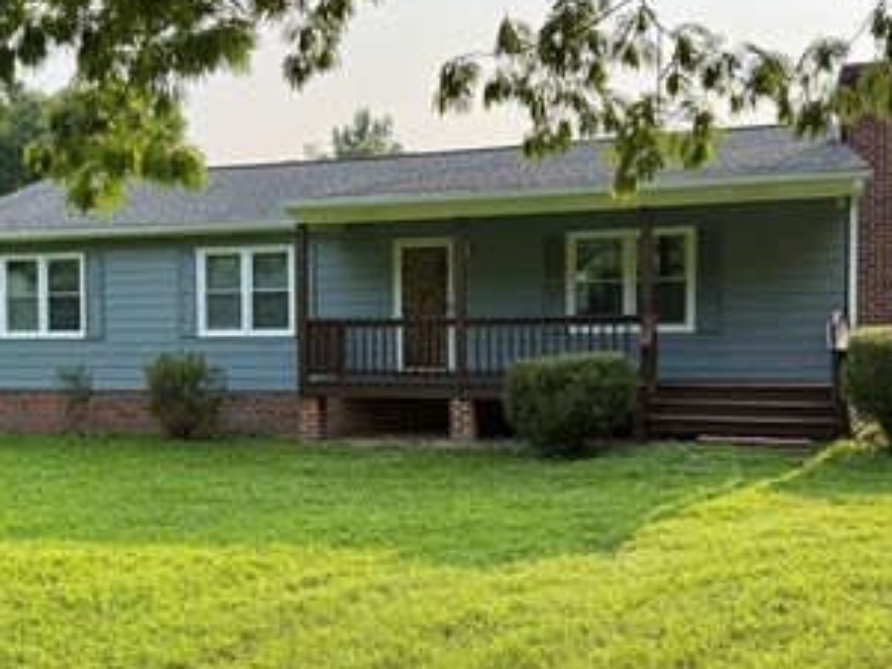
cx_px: 381
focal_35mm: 40
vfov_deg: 35.9
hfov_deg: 46.7
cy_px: 373
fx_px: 1031
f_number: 1.78
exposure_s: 1/1493
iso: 100
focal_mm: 6.76
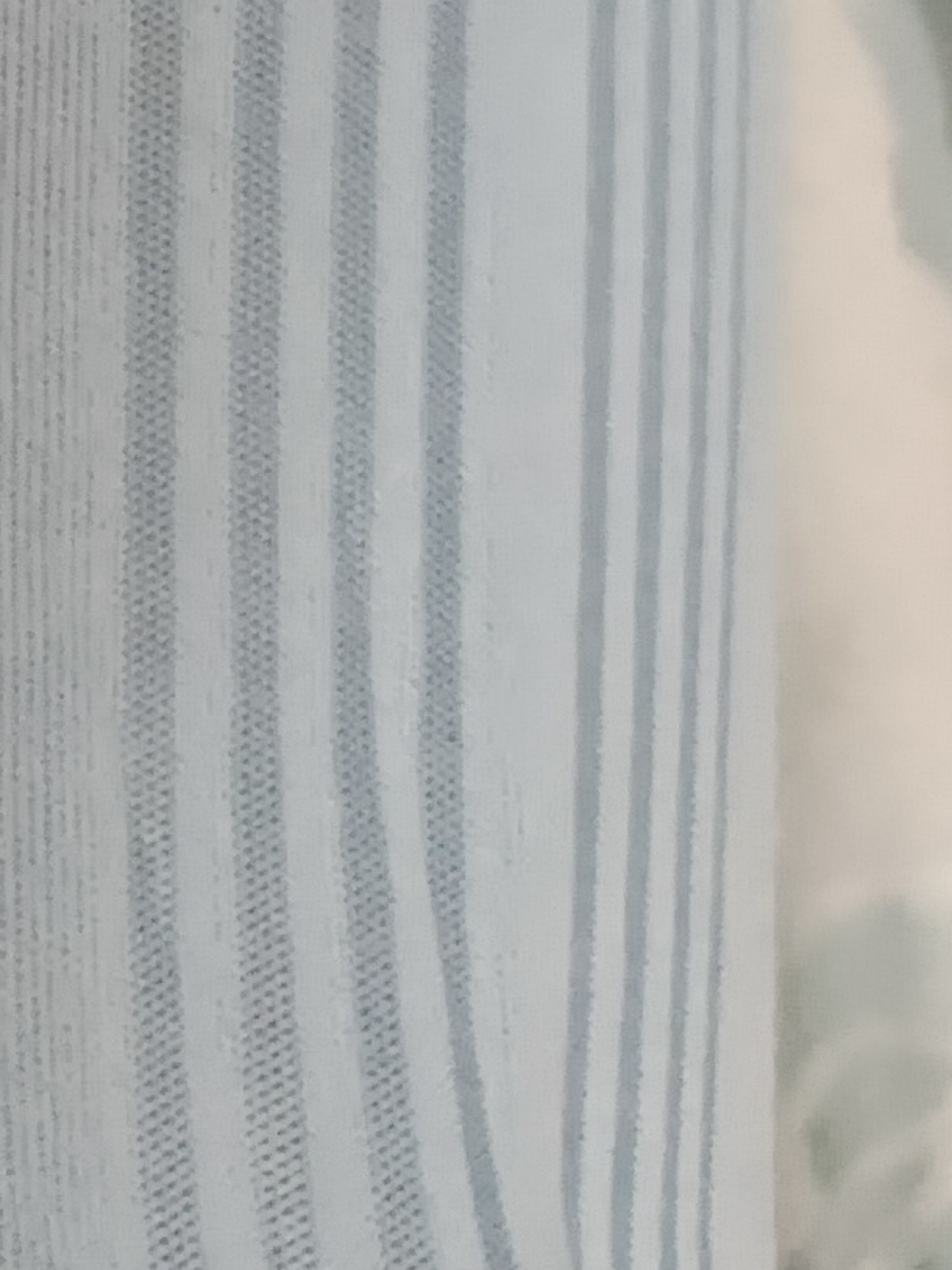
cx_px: -1008
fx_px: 4329
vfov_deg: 13.4
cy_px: -1552
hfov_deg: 11.3
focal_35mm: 118
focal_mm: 5.24
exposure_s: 1/33.3
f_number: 1.7
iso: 1305
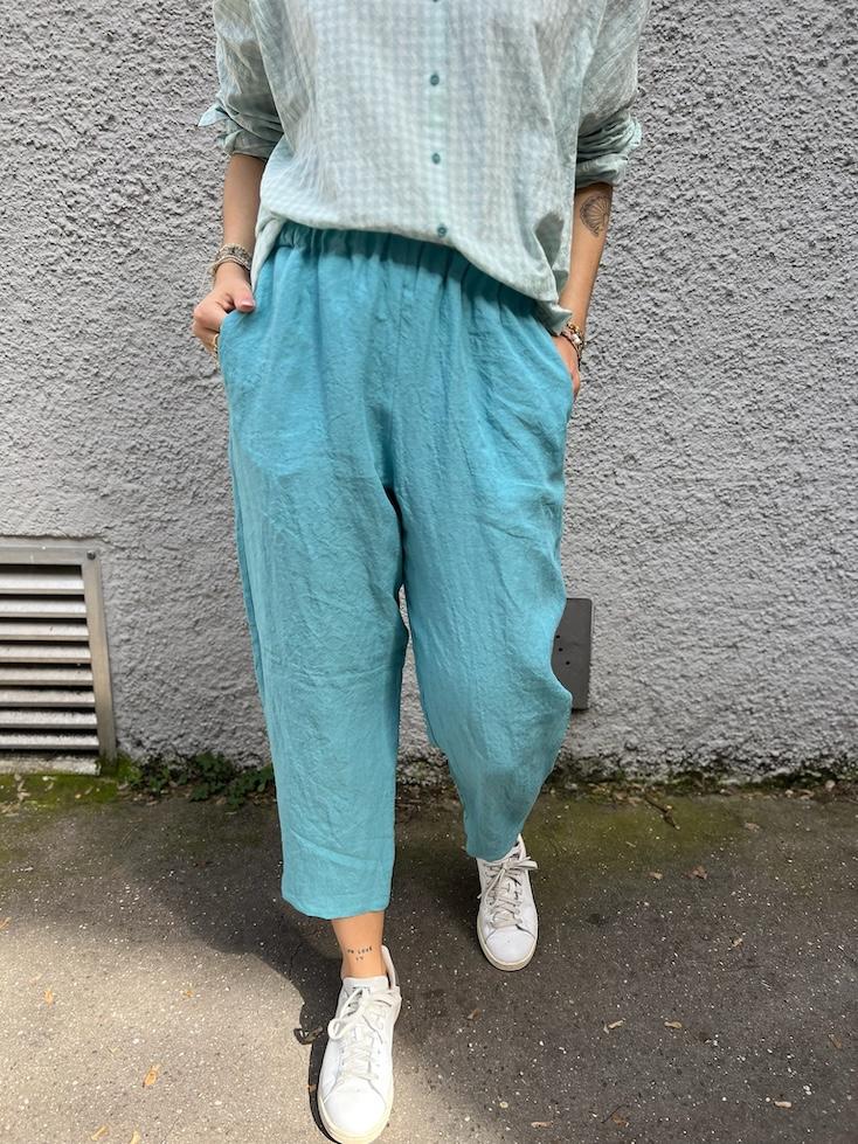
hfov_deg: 53.1
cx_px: 429
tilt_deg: -17.3
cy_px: 572
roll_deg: +0.2
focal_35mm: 26
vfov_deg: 67.3
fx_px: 859
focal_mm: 5.7
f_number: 1.5
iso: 50
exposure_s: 1/572
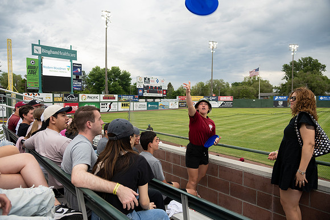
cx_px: 165
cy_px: 110
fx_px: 220
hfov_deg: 73.7
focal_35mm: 24
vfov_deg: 53.2
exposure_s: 1/400
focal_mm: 24
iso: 400
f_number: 4
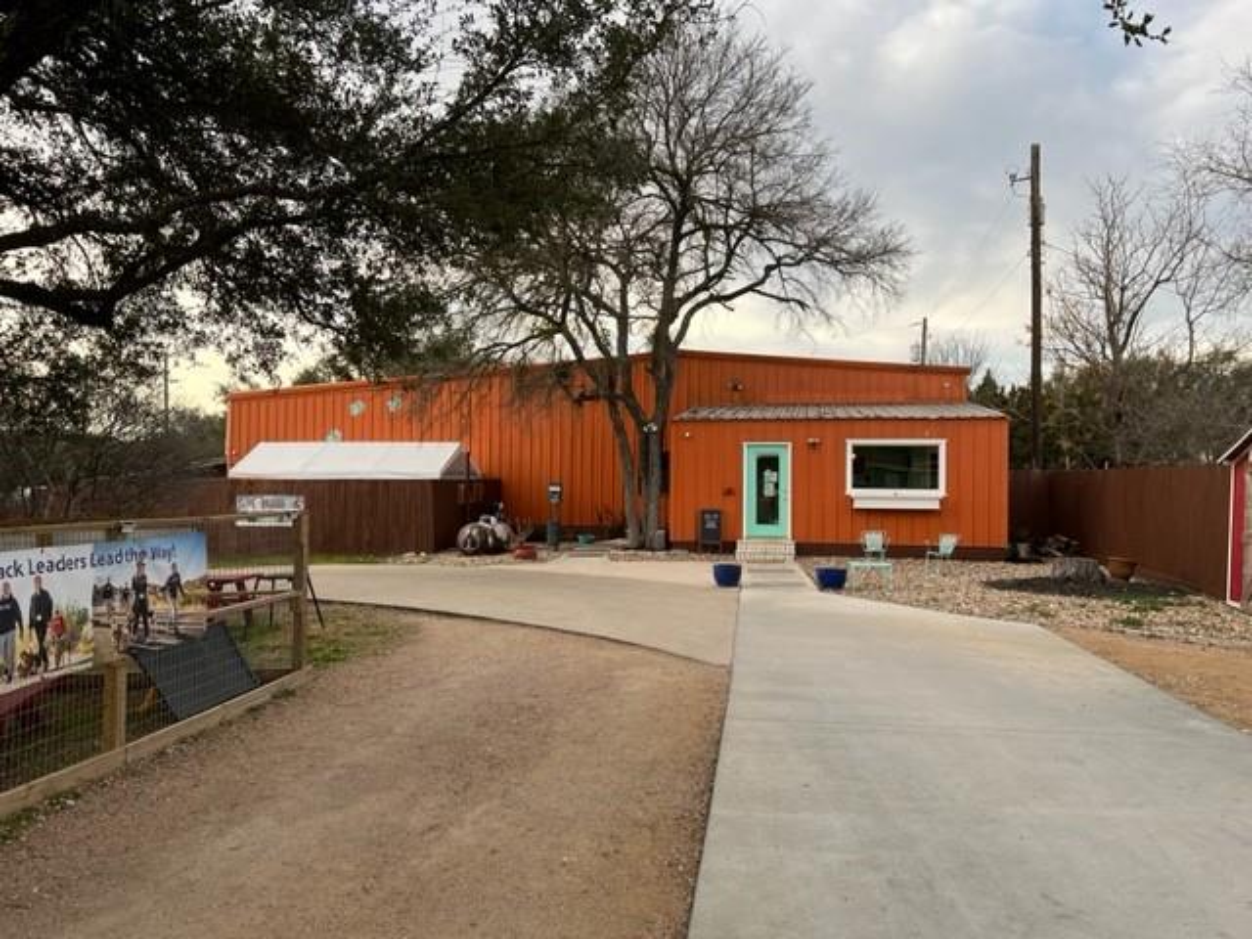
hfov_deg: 67.3
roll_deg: -0.2
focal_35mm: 26
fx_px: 940
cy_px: 470
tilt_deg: +1.0
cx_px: 626
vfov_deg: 53.1
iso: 50
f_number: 1.5
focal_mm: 5.7
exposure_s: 1/473
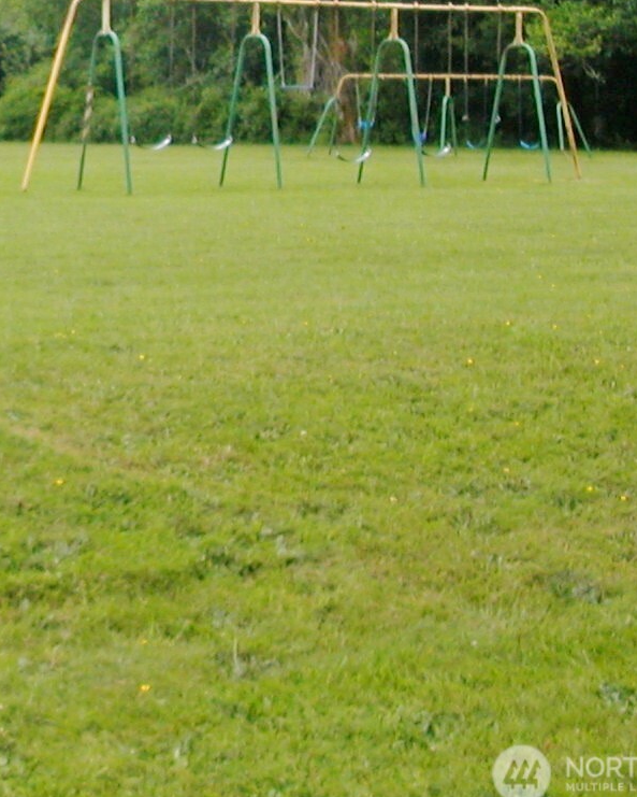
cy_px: 172
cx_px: -88
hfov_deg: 18.8
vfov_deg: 24.1
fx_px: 1838
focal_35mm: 78
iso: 100
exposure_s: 1/361
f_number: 2.7
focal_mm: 5.6
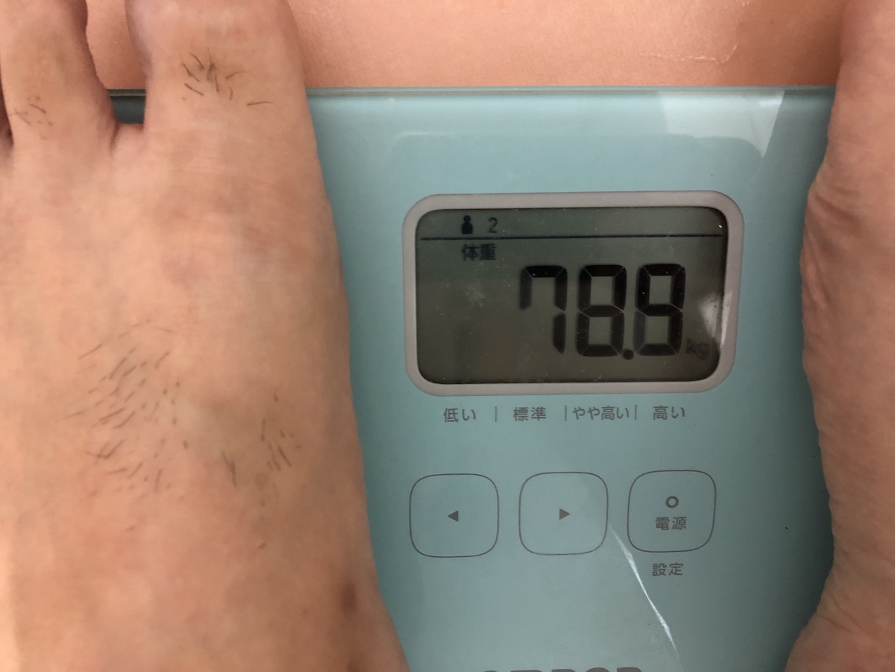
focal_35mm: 28
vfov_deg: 49.7
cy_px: 336
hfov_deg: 63.4
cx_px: 448
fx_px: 724
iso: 100
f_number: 1.8
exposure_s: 1/11
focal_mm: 4
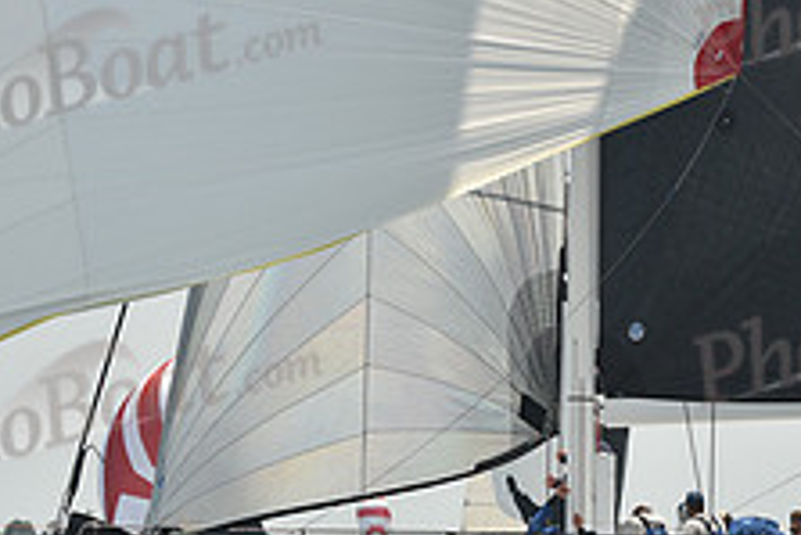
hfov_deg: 11.3
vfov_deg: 7.5
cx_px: 510
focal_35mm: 182
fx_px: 4052
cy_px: 551
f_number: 5.6
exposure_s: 1/640
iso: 250
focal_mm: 70
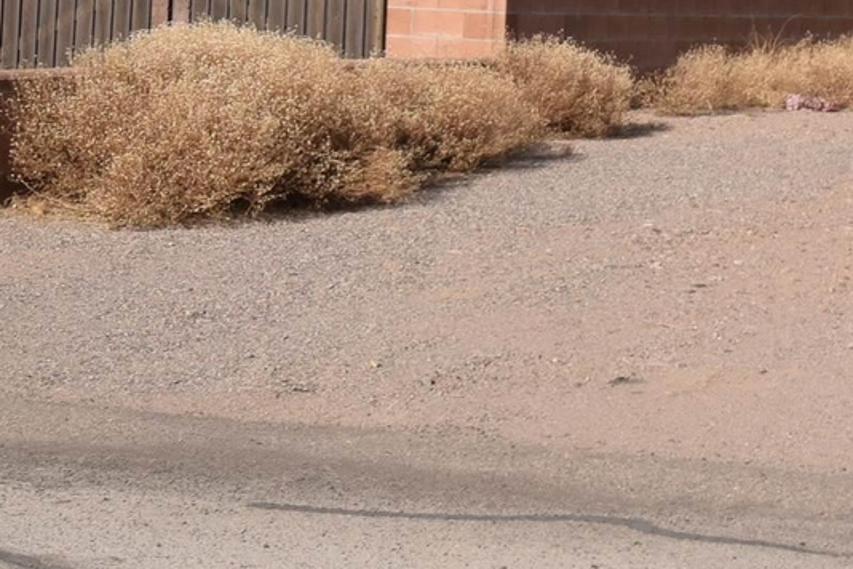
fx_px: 2725
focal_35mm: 115
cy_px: 15
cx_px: 904
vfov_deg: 11.8
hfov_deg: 17.3
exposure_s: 1/320
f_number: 9
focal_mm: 20
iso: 100
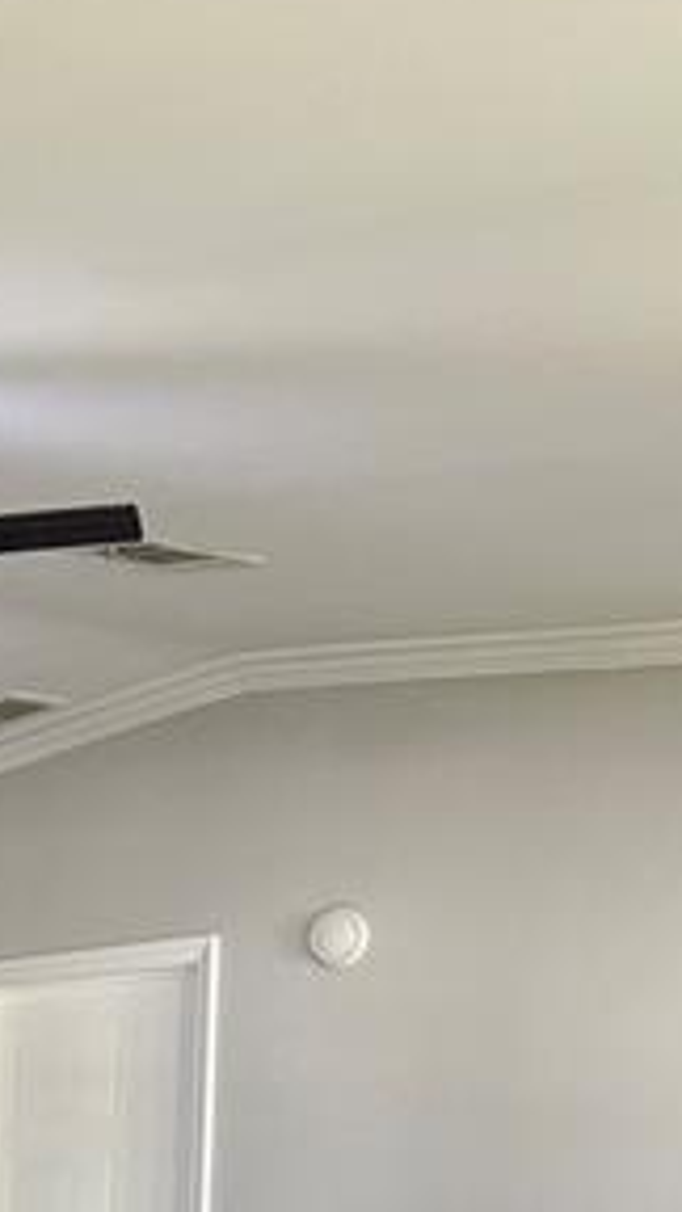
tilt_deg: -5.2
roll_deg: -0.1
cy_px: 1553
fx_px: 2990
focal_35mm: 93
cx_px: -501
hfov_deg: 12.1
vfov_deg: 20.9
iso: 320
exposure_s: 1/60
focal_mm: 6.76
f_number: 1.78
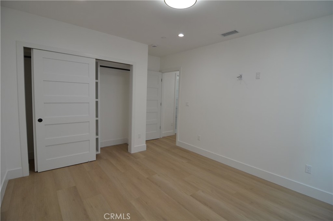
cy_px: 110
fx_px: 152
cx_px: 166
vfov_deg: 71.8
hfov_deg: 95.1
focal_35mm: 16
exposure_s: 1/100
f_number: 5
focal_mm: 11
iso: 400
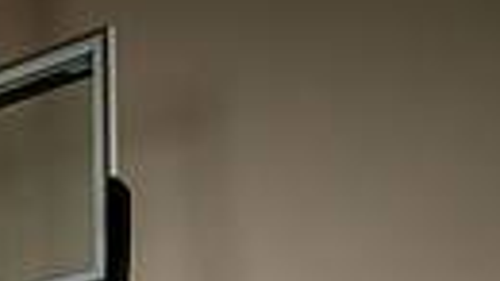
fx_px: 1445
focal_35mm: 109
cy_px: 847
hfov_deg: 19.0
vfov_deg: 9.0
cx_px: -15
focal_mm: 30
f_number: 8
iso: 250
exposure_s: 1/500
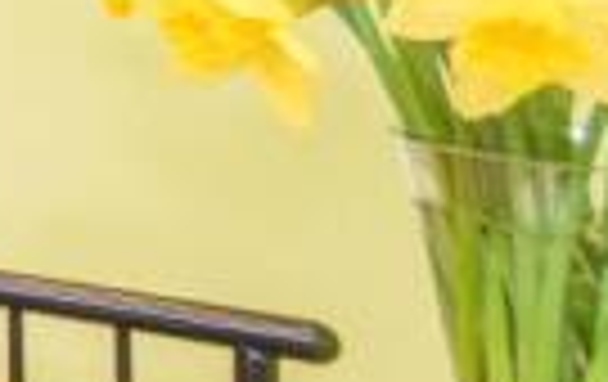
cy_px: -151
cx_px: -745
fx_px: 1229
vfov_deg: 16.5
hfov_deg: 16.5
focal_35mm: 74
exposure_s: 1/30
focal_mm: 10
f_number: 8
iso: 640
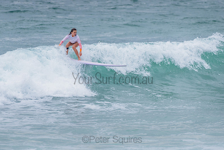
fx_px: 3815
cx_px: 87
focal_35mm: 613
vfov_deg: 2.2
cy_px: 69
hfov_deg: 3.4
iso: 640
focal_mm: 500
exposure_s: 1/2000
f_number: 5.6
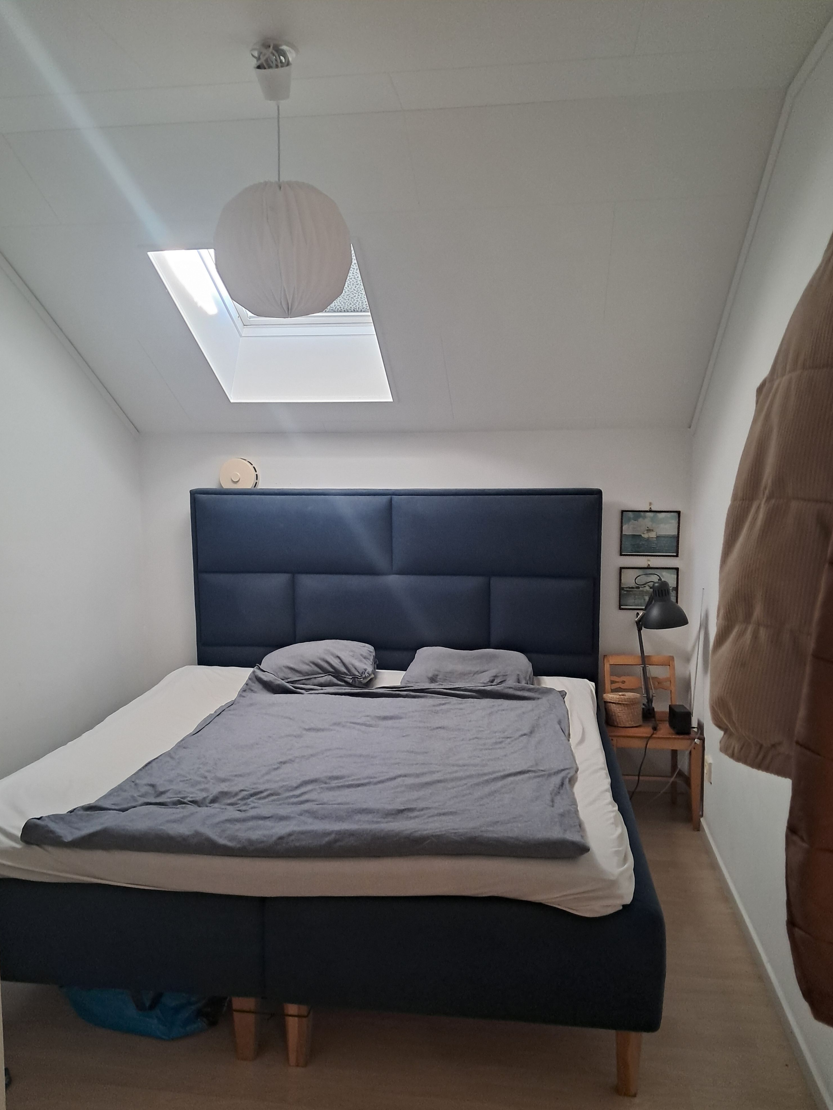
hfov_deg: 49.7
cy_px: 575
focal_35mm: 28
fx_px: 898
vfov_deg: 63.4
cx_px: 413
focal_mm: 4
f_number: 1.8
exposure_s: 1/50
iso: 400
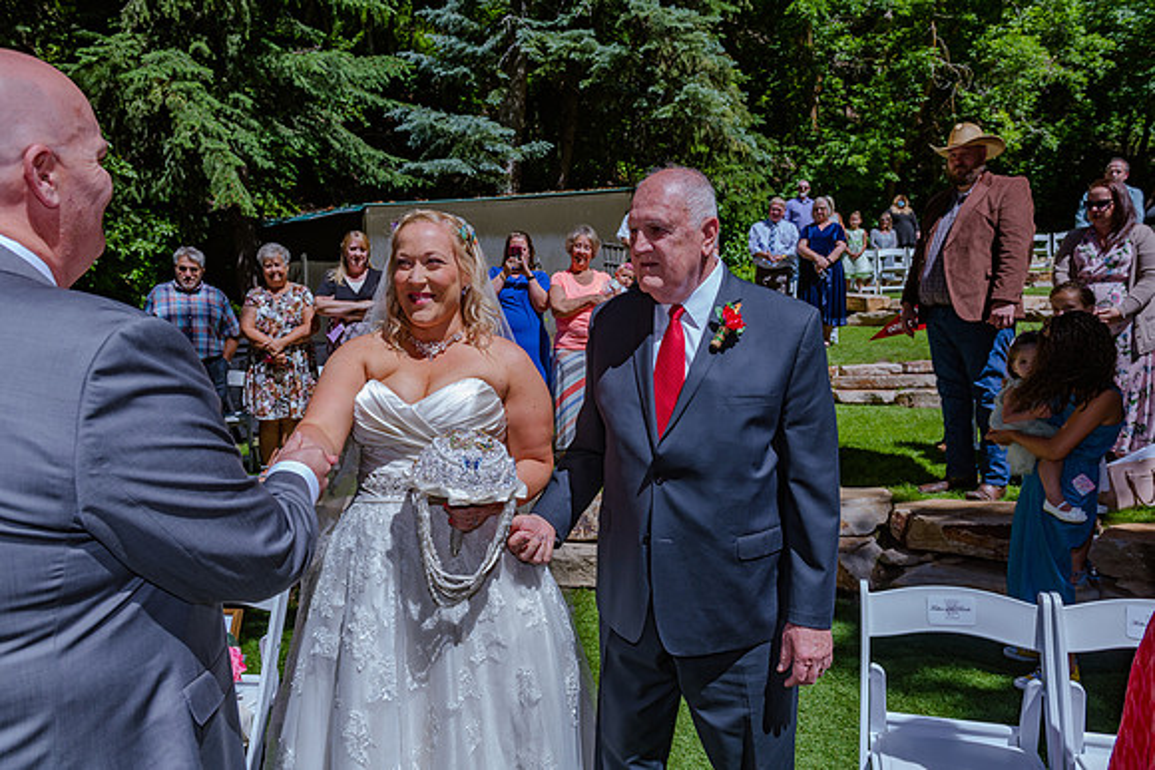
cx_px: 578
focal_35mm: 26
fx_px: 834
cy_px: 385
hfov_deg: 69.4
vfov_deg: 49.6
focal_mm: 26
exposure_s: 1/500
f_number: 6.3
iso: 160
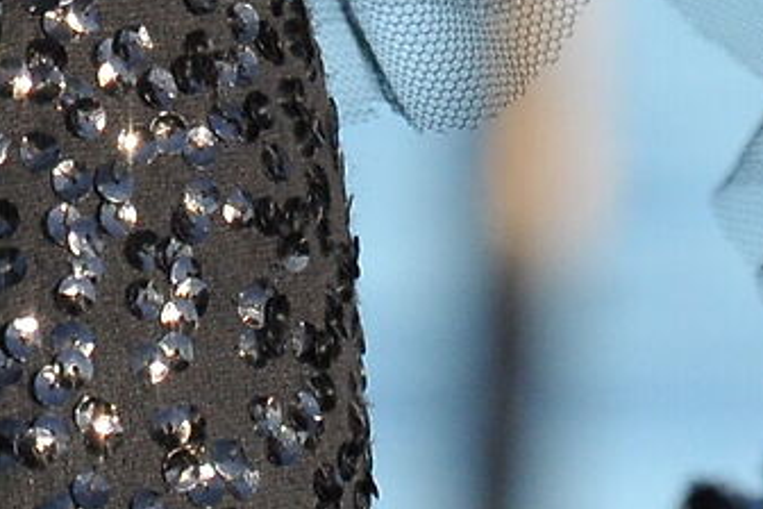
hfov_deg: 2.2
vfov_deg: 1.5
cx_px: 470
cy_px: -1092
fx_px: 19667
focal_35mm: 928
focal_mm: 130
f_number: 4.5
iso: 2000
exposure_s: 1/6400
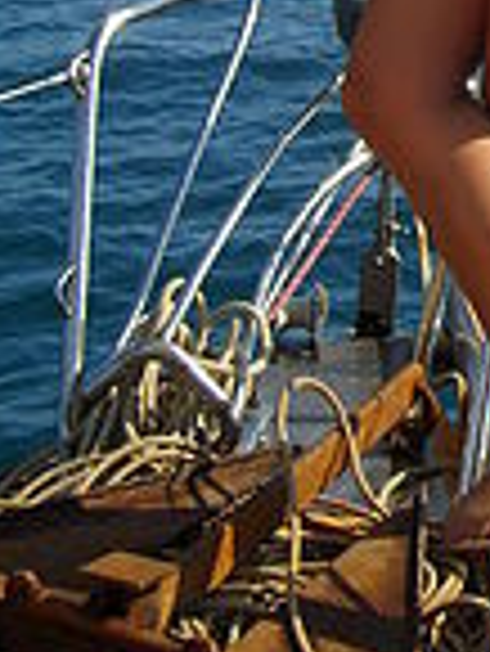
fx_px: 2431
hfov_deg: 11.3
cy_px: -328
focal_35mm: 129
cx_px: 611
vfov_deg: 14.3
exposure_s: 1/350
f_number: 6.2
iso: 80
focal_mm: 6.6
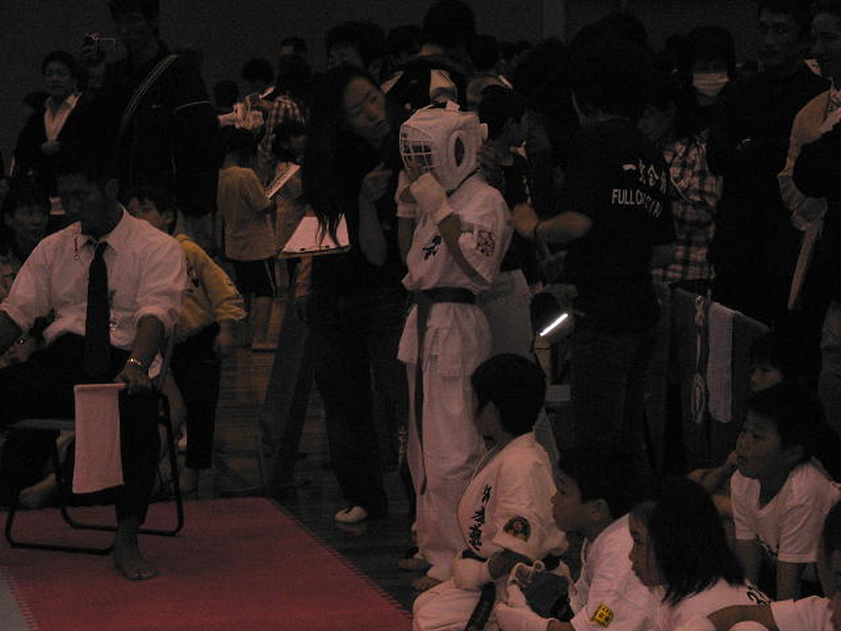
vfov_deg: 14.1
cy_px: 316
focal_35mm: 105
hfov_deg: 18.7
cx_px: 420
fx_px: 2551
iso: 400
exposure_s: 1/60
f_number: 5
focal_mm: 17.4
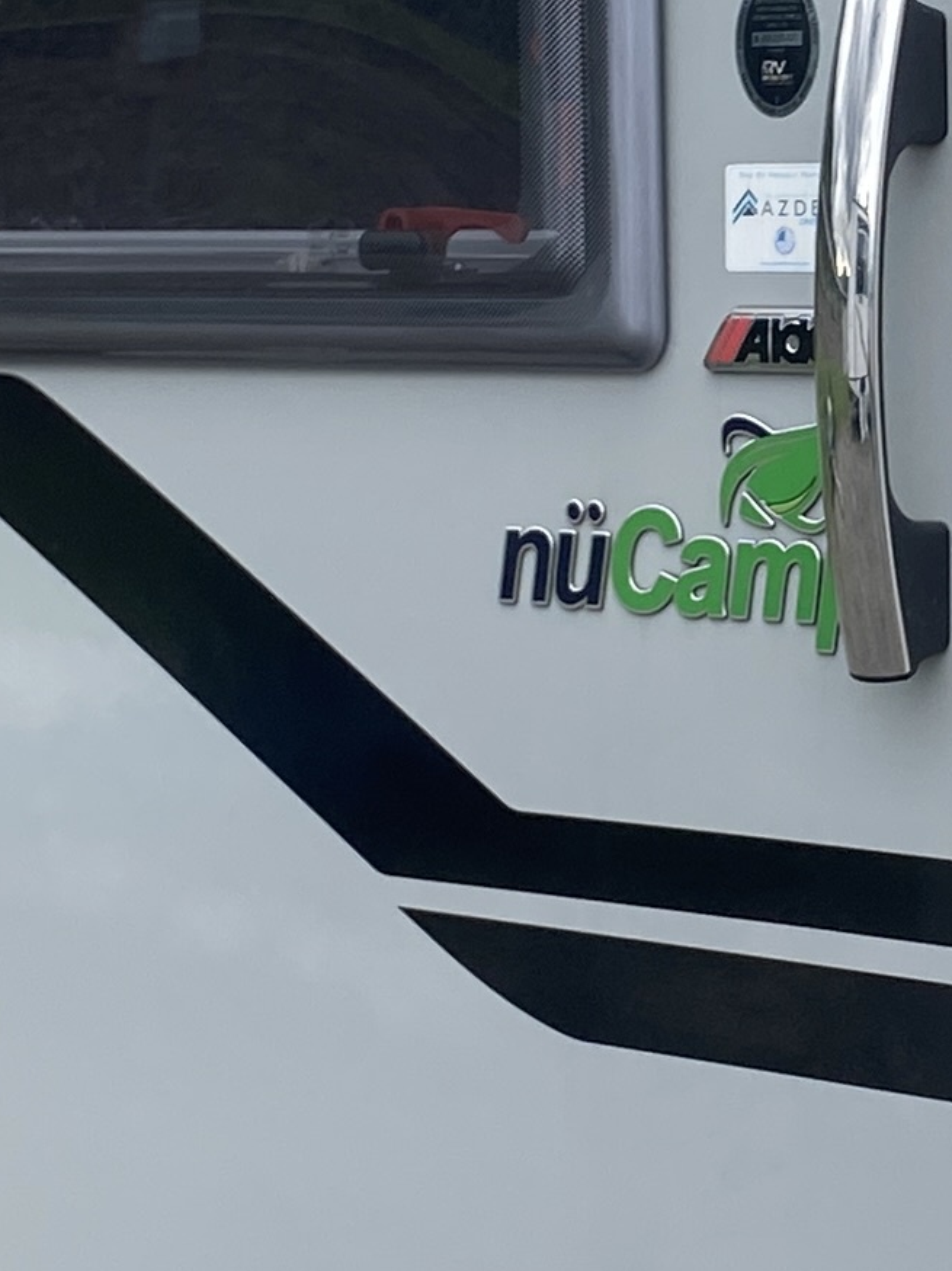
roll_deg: -1.9
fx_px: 4402
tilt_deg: -5.6
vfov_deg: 16.4
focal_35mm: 120
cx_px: 1007
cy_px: 382
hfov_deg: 12.2
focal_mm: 4.25
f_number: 1.8
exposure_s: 1/1072
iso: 32
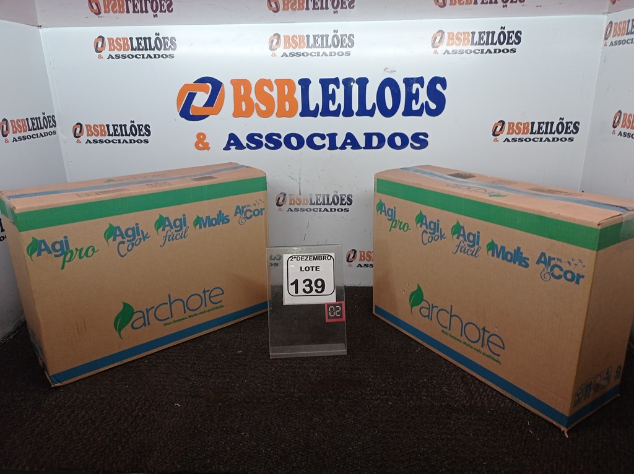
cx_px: 317
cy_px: 237
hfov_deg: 63.5
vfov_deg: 49.7
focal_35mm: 28
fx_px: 512
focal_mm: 4.7
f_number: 1.79
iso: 101
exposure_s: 1/60
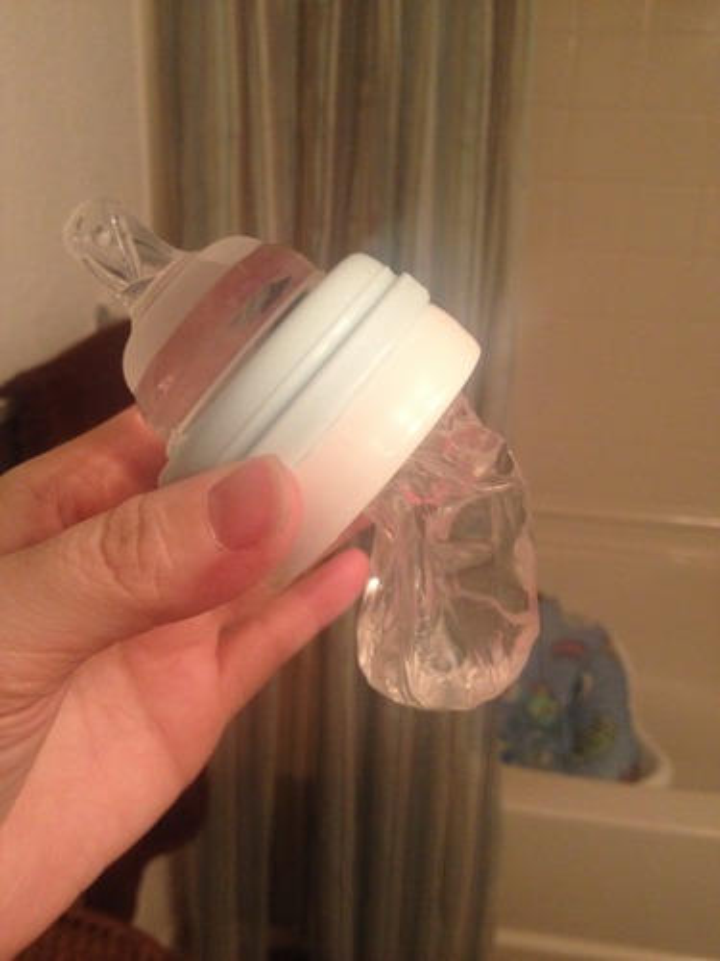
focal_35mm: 35
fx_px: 971
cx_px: 360
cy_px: 480
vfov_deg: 52.6
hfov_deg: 40.7
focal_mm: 4.28
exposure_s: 1/20
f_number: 2.4
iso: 250
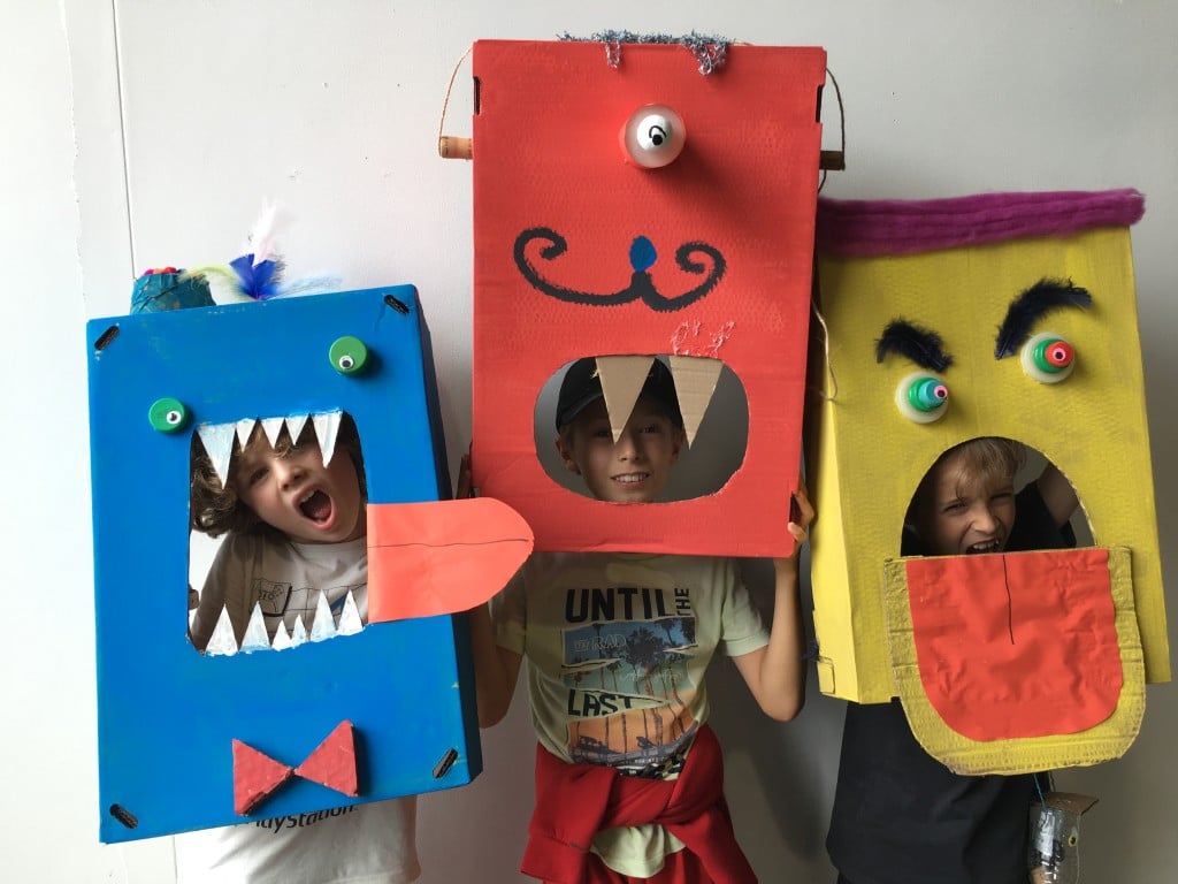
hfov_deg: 61.7
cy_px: 442
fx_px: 987
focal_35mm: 29
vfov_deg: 48.2
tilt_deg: -7.3
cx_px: 589
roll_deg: +0.6
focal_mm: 4.15
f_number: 2.2
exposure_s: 1/100
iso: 32
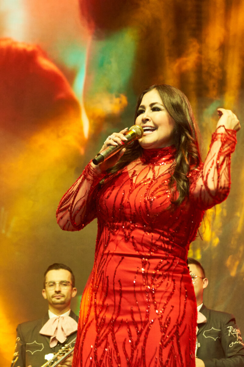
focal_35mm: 150
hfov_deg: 9.1
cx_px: 122
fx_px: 1525
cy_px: 184
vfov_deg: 13.7
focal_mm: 100
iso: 8000
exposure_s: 1/200
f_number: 5.6
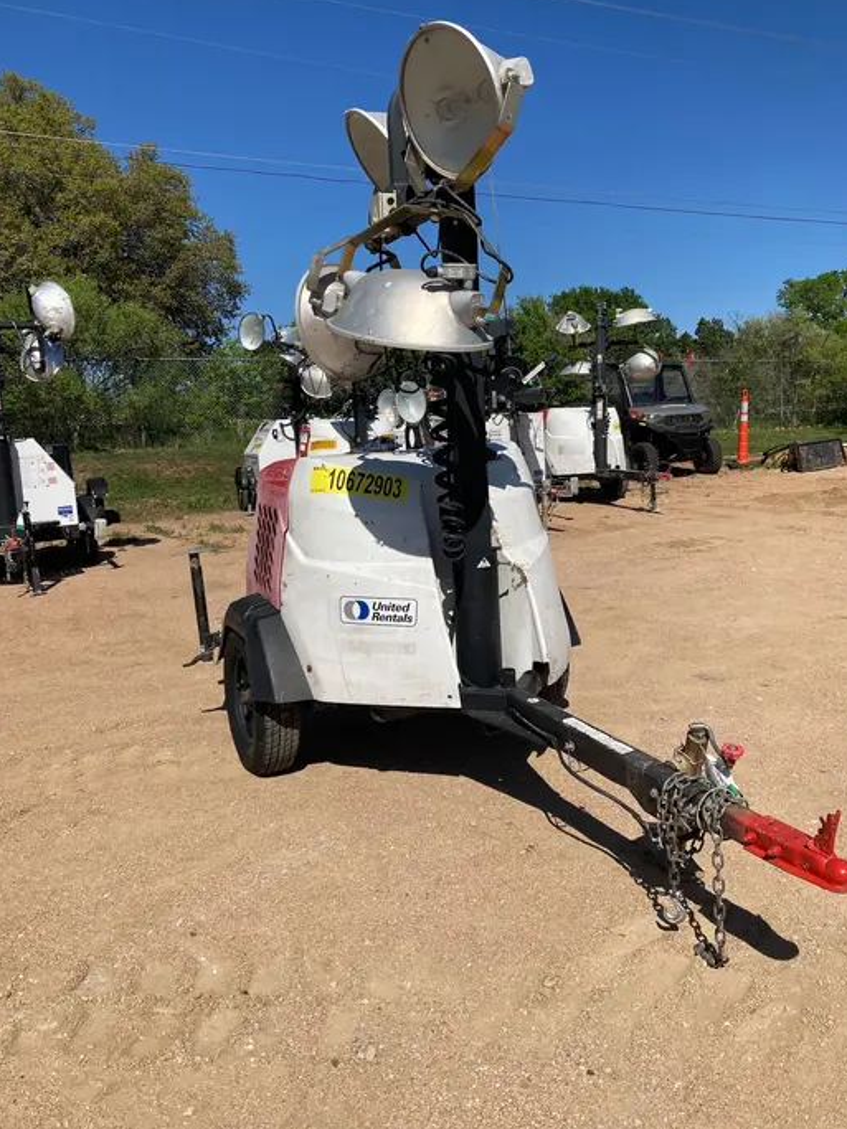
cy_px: 531
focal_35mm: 30
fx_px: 979
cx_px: 424
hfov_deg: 46.8
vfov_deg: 59.9
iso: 20
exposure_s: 1/4049
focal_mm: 3.99
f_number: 1.8
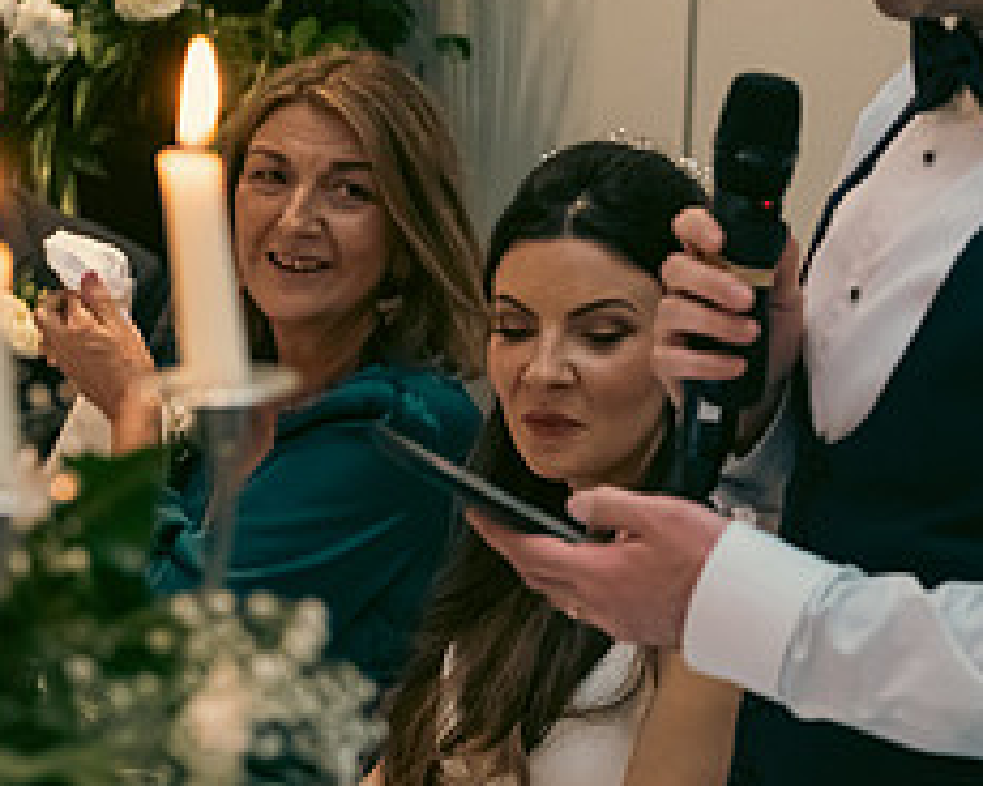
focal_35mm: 142
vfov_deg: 10.9
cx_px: 945
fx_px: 4131
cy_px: 250
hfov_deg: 13.4
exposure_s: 1/160
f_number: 3.5
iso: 2000
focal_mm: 60
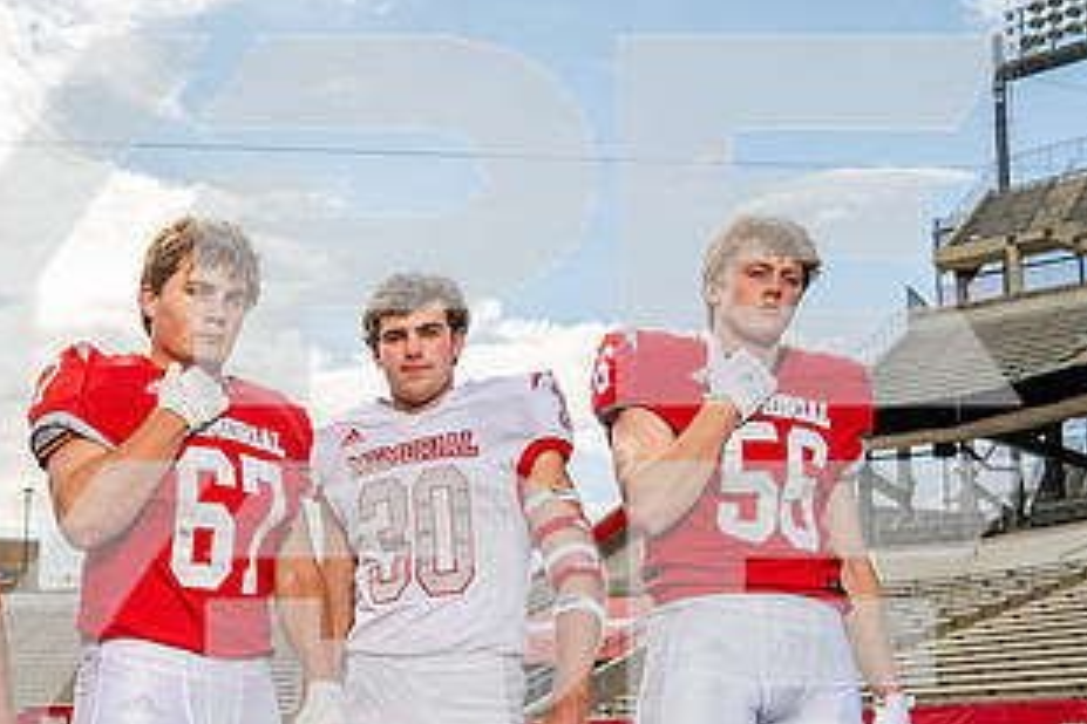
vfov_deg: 28.7
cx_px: 137
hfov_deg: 40.7
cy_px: 648
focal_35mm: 45
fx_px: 1359
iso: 100
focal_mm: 24
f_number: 5.6
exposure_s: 1/500
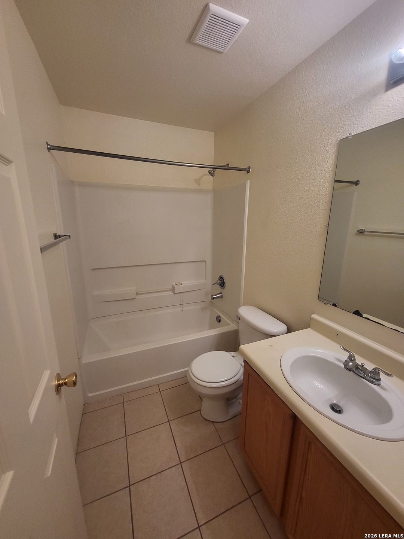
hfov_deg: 89.9
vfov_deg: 106.2
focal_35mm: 13
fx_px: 202
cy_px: 270
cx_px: 202
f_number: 2.2
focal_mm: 1.74
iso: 250
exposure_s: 1/60
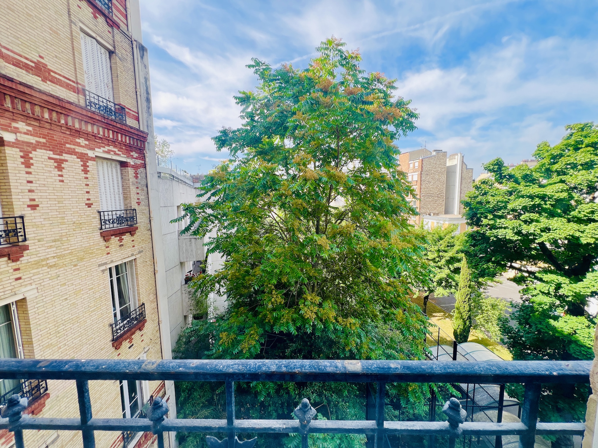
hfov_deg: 106.2
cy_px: 224
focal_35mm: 13
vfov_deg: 89.9
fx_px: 225
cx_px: 299
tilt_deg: -6.7
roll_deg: +0.8
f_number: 1.8
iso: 32
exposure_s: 1/192
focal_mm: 1.57
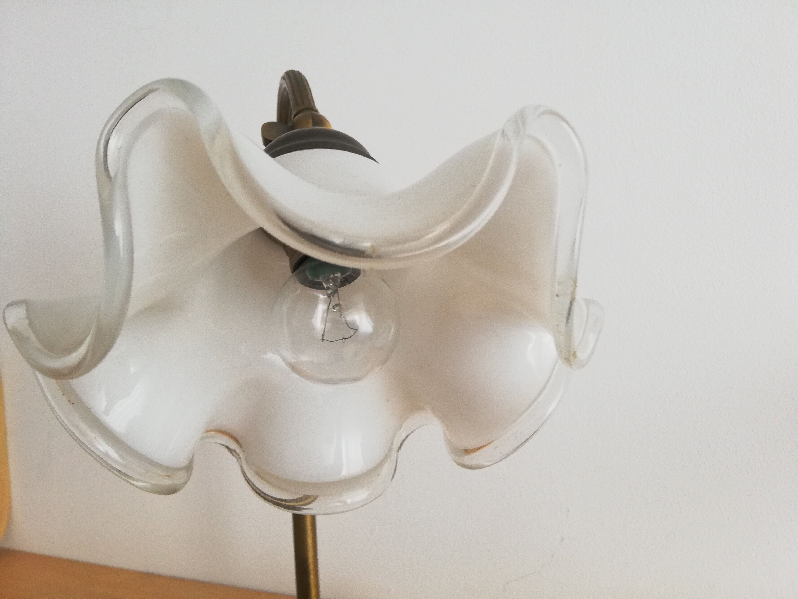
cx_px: 399
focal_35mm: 26
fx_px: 599
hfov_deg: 67.3
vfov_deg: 53.1
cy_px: 300
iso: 160
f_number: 2.2
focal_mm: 3.81
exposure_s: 1/33.3
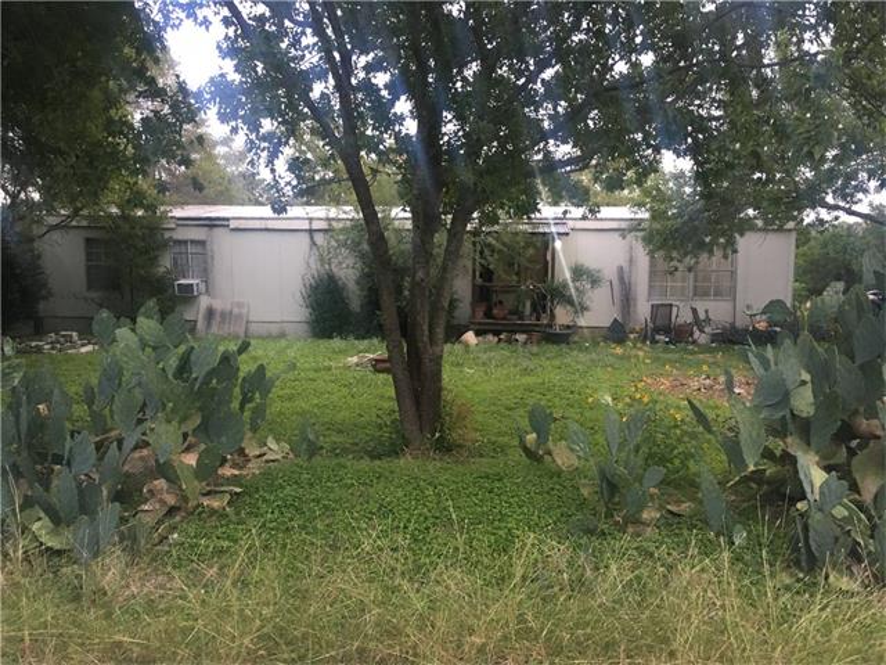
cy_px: 332
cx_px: 443
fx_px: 742
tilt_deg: -7.7
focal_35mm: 29
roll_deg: -0.1
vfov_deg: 48.2
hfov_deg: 61.7
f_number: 2.2
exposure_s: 1/30
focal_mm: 4.15
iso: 100
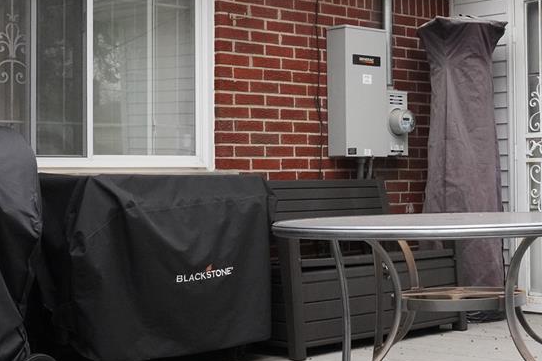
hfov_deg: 29.0
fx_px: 1036
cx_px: 382
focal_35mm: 69
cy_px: 154
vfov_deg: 19.8
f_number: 10
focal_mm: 24.3
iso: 5000
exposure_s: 1/1250
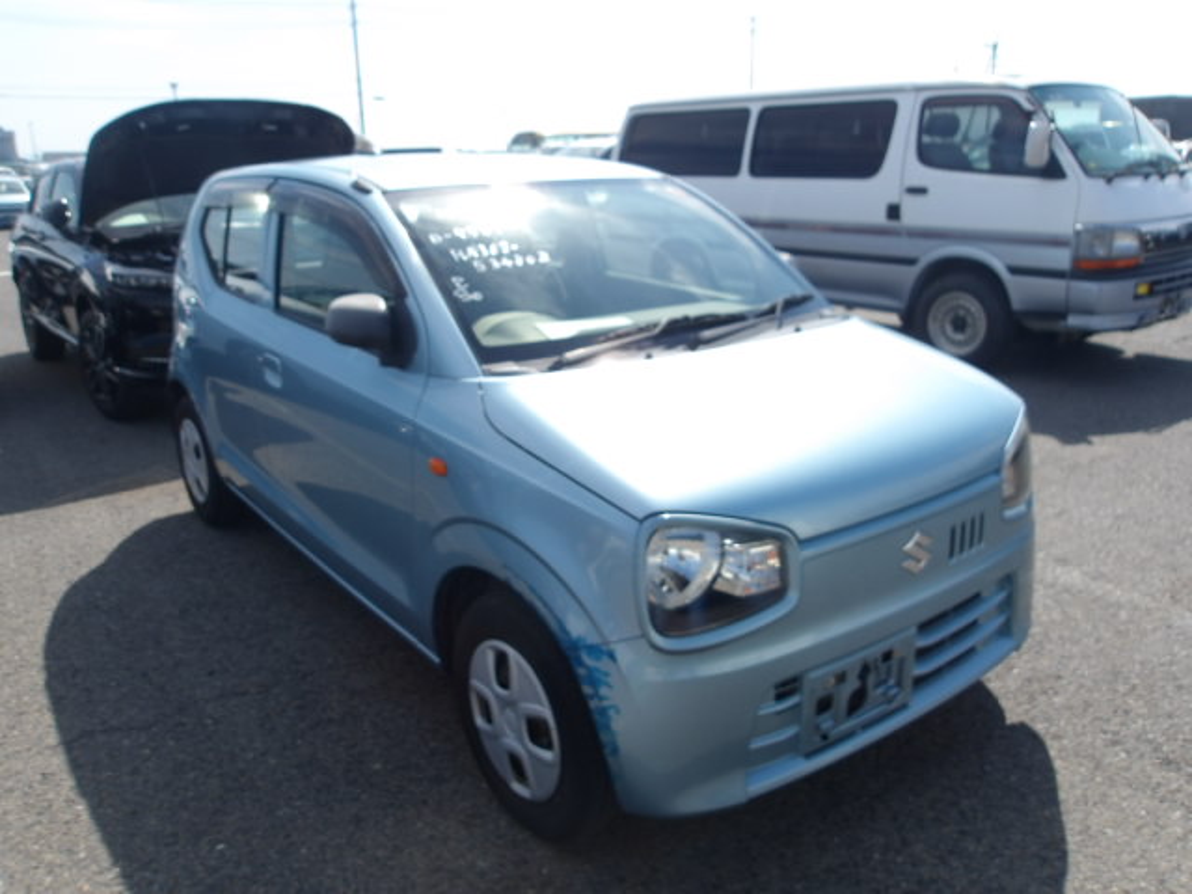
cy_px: 447
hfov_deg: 65.3
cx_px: 596
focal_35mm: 27
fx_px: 930
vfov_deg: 51.4
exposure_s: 1/103
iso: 100
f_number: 10.4
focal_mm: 4.9
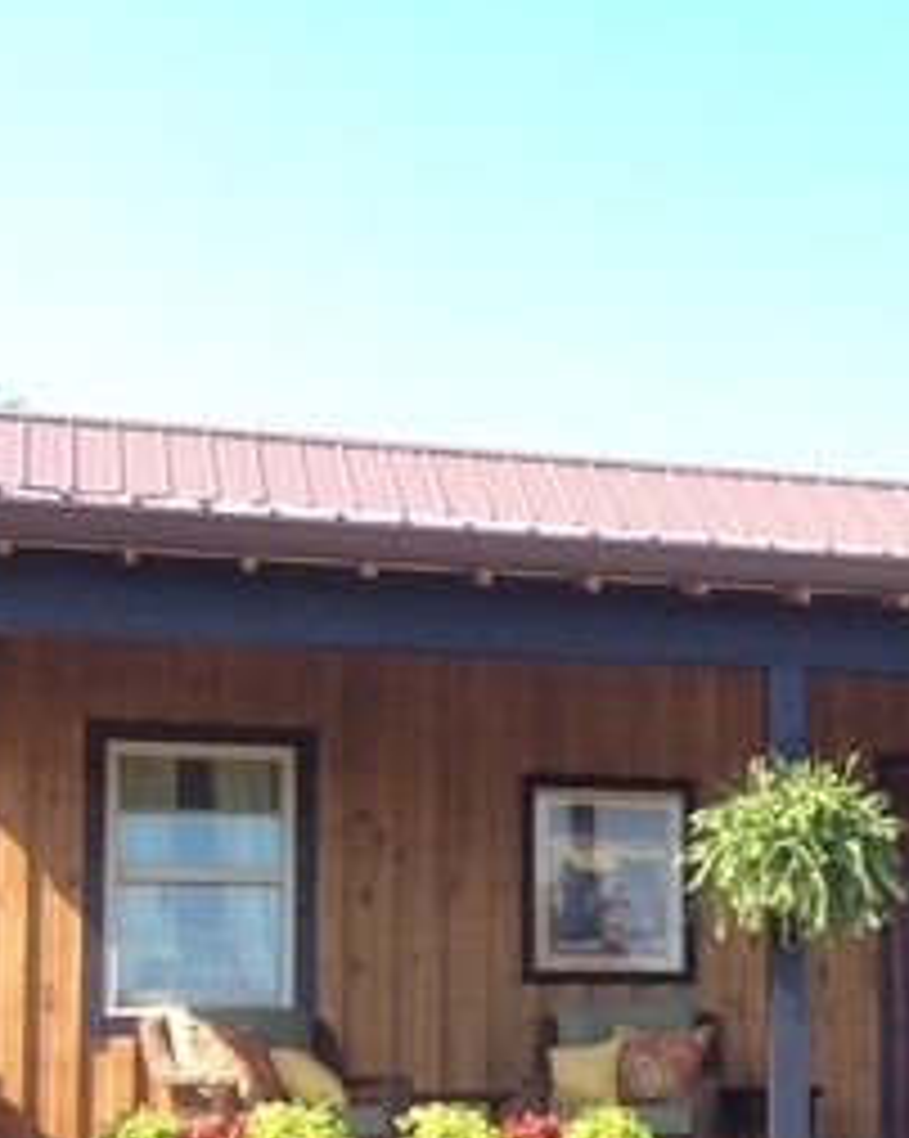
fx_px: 2660
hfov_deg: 18.6
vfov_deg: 23.9
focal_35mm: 79
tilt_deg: +5.0
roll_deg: +1.0
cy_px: 877
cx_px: 1026
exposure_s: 1/336
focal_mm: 3.3
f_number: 2.4
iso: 32
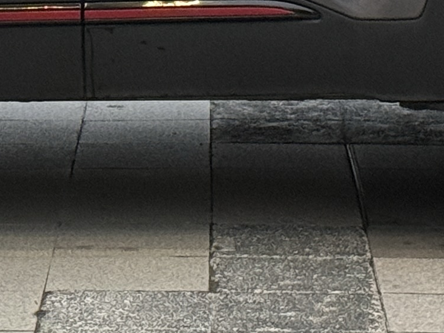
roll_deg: -0.3
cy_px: -206
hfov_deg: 7.6
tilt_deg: -5.2
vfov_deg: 5.7
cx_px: 18
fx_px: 3322
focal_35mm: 259
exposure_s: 1/40
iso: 500
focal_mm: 6.76
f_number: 1.78
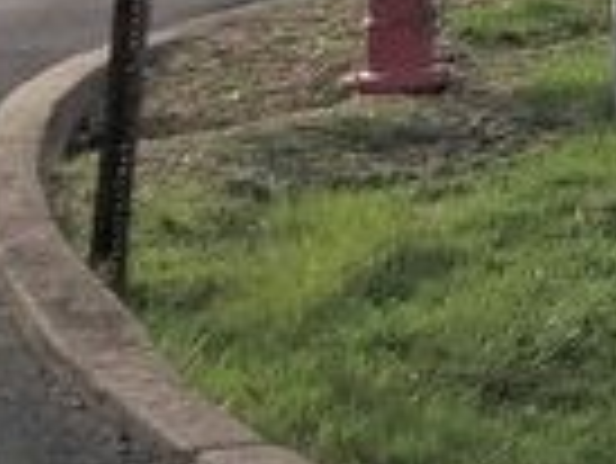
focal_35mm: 163
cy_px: -586
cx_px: 1448
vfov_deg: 8.5
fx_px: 2903
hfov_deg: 10.5
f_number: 1.8
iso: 20
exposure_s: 1/3472
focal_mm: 4
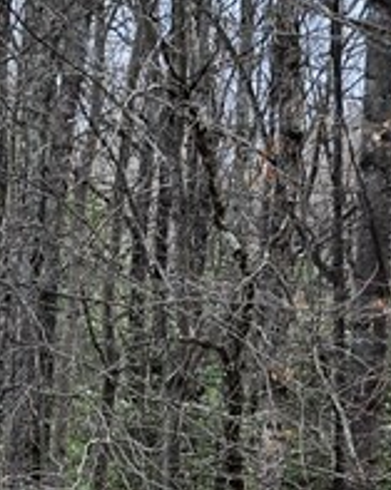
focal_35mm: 389
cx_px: 107
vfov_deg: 5.0
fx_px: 5640
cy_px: 132
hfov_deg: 4.0
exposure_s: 1/50
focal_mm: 50
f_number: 7.1
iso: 200
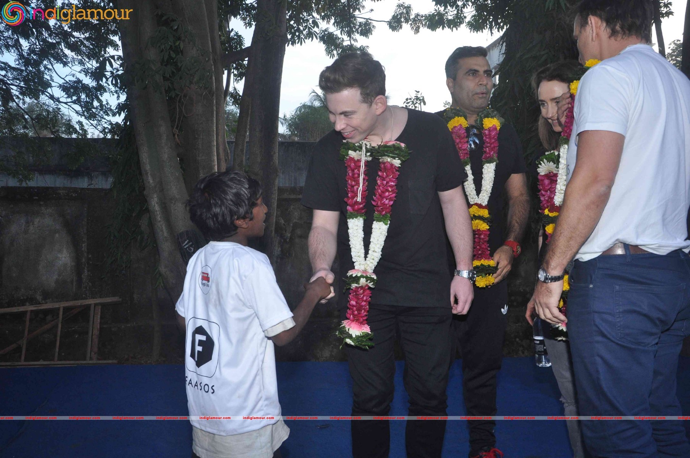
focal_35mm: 33
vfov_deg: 39.9
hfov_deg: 57.3
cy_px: 229
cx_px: 345
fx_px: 632
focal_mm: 22
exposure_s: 1/250
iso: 640
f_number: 10
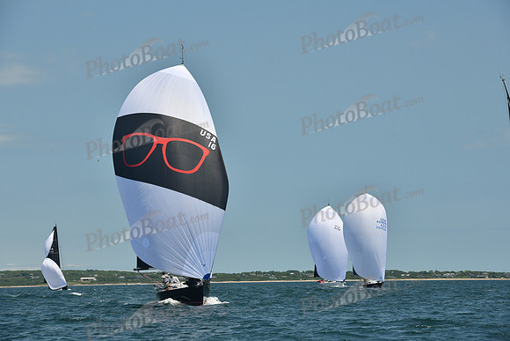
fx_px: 1771
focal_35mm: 125
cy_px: 170
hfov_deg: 16.4
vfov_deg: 11.0
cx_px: 255
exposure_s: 1/640
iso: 320
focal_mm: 125
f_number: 8
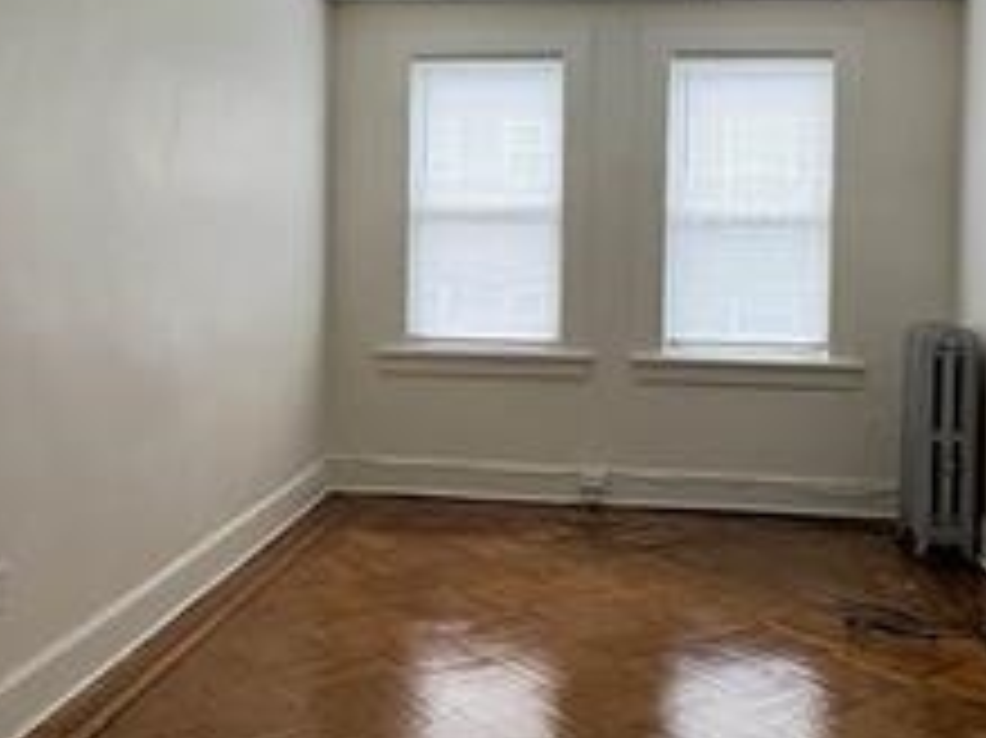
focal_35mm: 41
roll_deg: -0.4
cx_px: 504
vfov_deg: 34.8
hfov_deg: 45.8
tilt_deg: -0.9
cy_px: 261
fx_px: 1167
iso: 80
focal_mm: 2.22
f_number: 2.2
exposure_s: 1/120
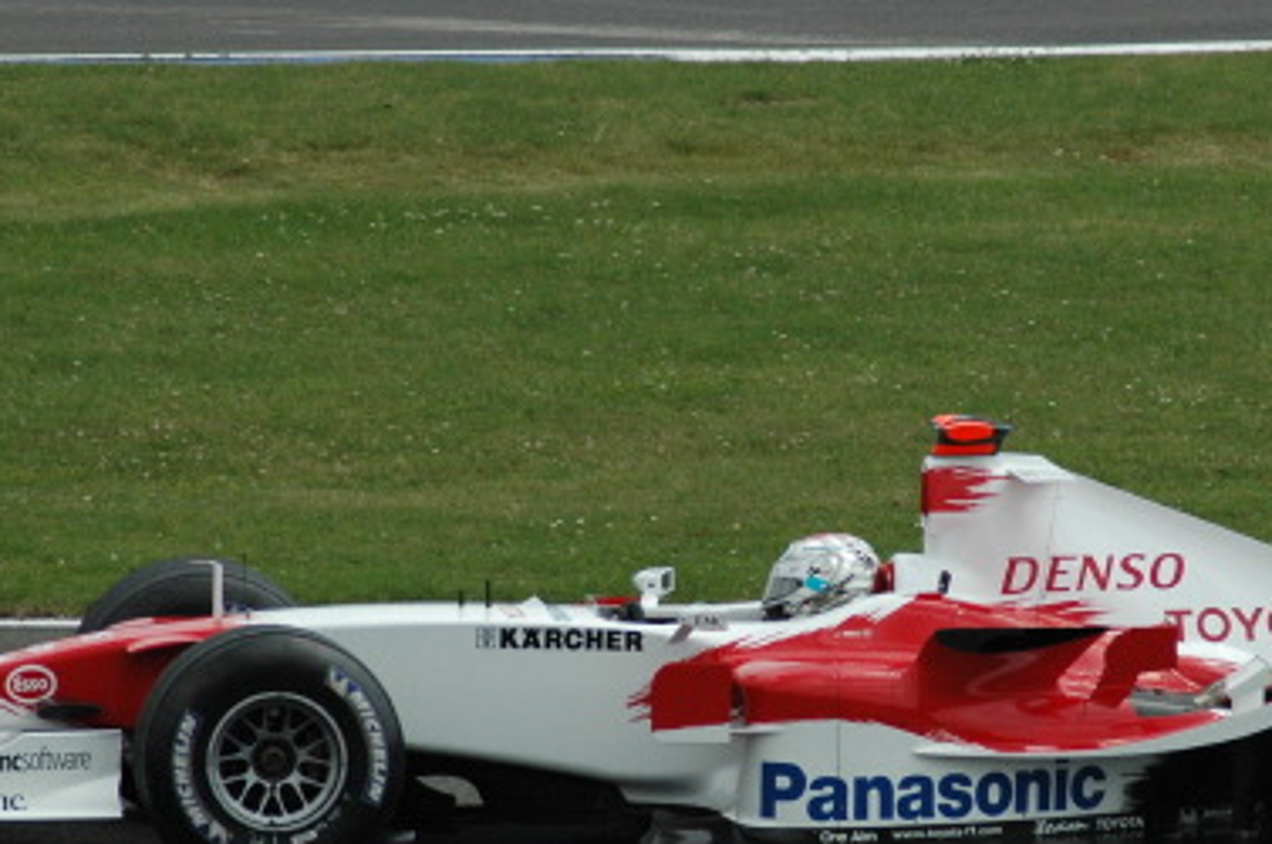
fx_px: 19753
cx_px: 854
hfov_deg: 3.7
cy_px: 586
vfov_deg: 2.4
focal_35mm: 560
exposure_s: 1/2500
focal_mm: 220
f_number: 7.1
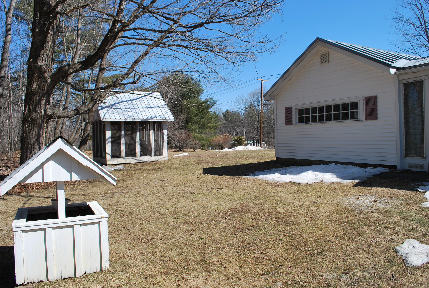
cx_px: 214
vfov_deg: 48.1
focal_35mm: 27
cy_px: 144
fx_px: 322
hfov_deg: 67.3
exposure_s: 1/250
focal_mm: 18
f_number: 8
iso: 100
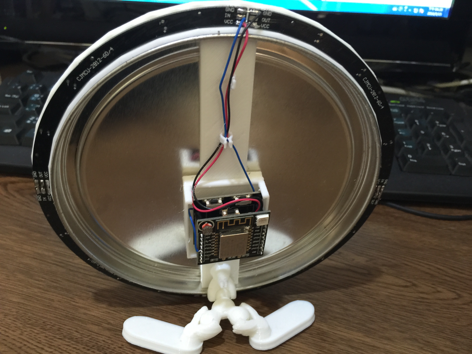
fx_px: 395
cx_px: 236
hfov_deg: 61.7
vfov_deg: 48.2
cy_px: 177
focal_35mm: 29
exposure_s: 1/10
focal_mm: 4.15
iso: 100
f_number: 2.2
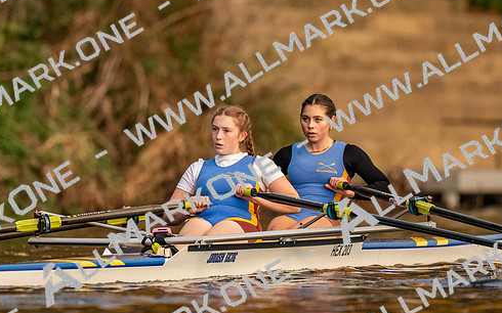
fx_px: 14841
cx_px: 250
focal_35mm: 1085
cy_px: 149
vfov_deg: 1.2
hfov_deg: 1.9
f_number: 4
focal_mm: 600
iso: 2800
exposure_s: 1/2500
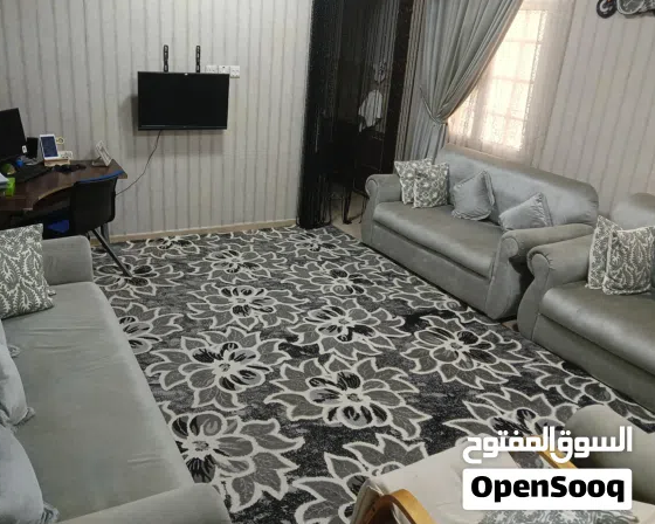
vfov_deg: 50.0
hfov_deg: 60.2
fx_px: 562
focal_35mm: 29
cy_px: 257
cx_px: 287
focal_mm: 4.05
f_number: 16
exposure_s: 1/33.3
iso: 320
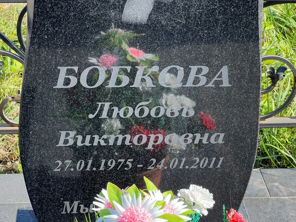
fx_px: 667
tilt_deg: -33.4
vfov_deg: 18.9
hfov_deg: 25.0
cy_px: 112
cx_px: 147
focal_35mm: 78
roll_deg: -0.5
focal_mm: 9
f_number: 2.8
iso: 32
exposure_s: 1/137
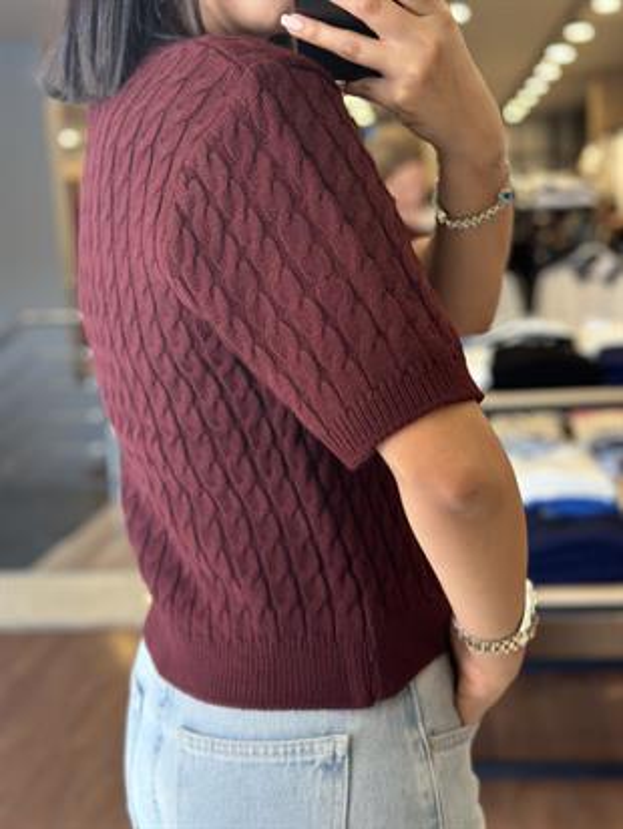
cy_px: 414
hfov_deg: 30.3
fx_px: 1151
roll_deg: +5.5
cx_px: 312
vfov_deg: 39.6
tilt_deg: -37.4
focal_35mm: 48
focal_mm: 6.86
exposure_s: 1/117
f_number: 1.78
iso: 125
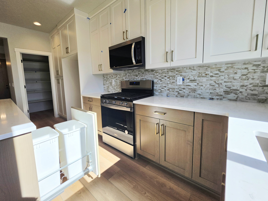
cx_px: 125
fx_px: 108
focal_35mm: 14
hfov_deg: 101.9
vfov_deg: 85.6
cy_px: 94
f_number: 1.9
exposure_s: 1/909
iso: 32
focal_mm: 2.2
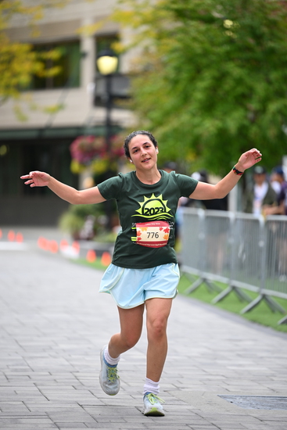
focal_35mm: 190
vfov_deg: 10.8
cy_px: 215
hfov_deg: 7.2
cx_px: 144
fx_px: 2270
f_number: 2.8
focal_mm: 190
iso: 640
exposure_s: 1/2000
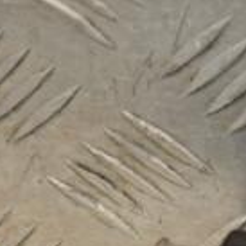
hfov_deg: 4.2
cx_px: 298
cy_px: 242
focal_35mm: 419
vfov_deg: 4.2
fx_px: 3368
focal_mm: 75
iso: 800
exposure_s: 1/200
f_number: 5.6
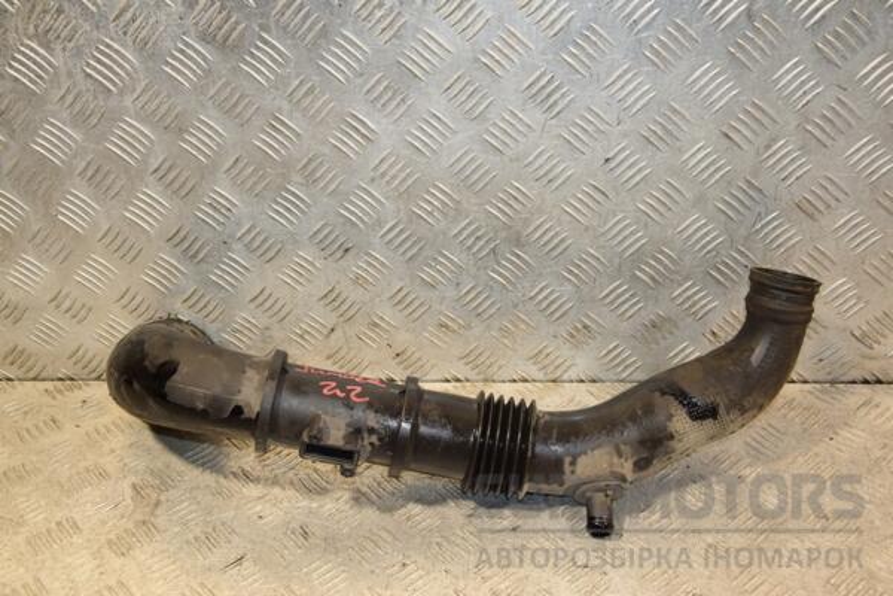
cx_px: 446
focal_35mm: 42
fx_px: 1042
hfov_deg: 46.4
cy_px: 298
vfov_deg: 31.9
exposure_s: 1/125
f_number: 5
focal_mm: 28
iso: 800
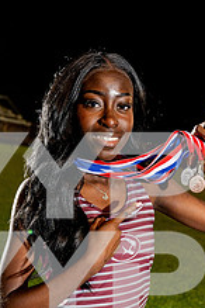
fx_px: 632
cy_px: 276
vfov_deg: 26.5
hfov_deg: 18.4
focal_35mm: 74
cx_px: 97
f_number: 4
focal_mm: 36
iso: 800
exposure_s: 1/250
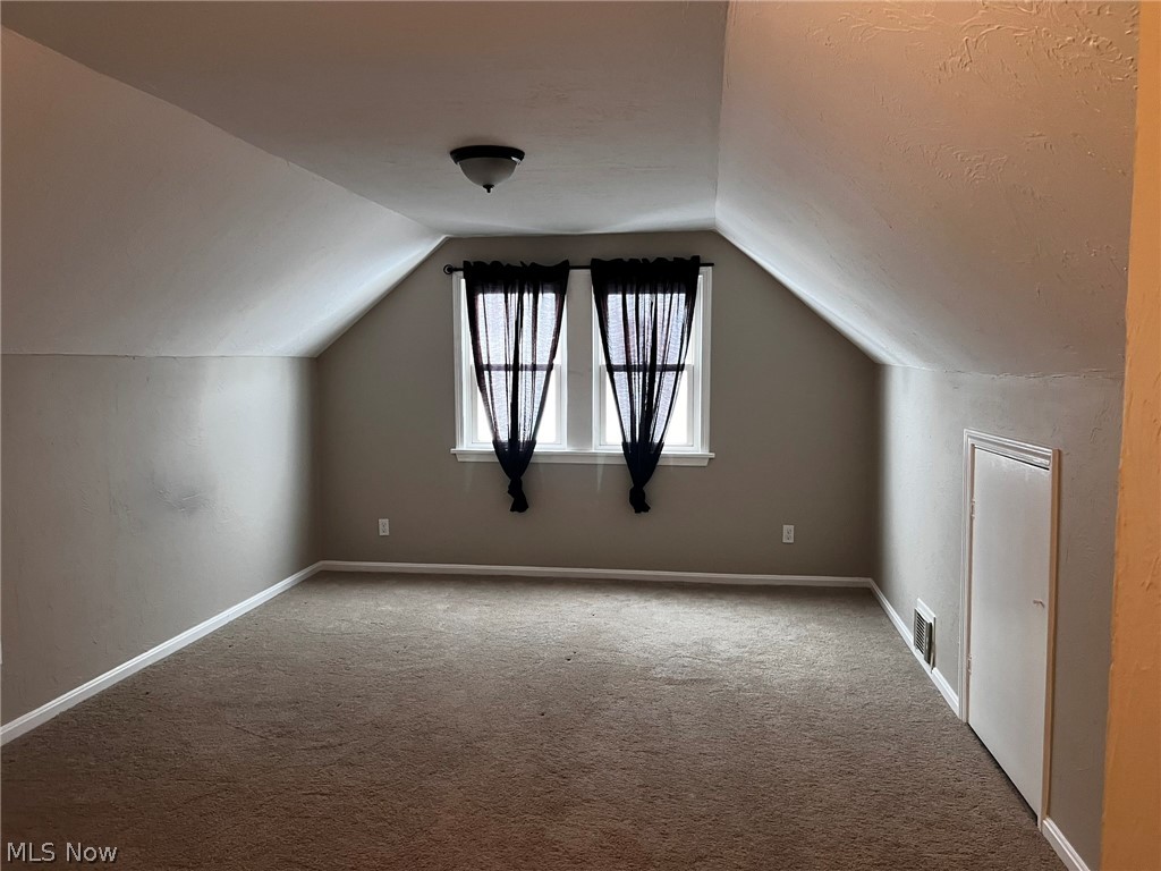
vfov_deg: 53.1
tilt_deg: -3.3
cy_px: 436
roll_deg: +0.5
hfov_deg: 67.3
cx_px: 580
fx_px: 872
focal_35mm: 26
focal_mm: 5.7
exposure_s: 1/60
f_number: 1.5
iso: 250
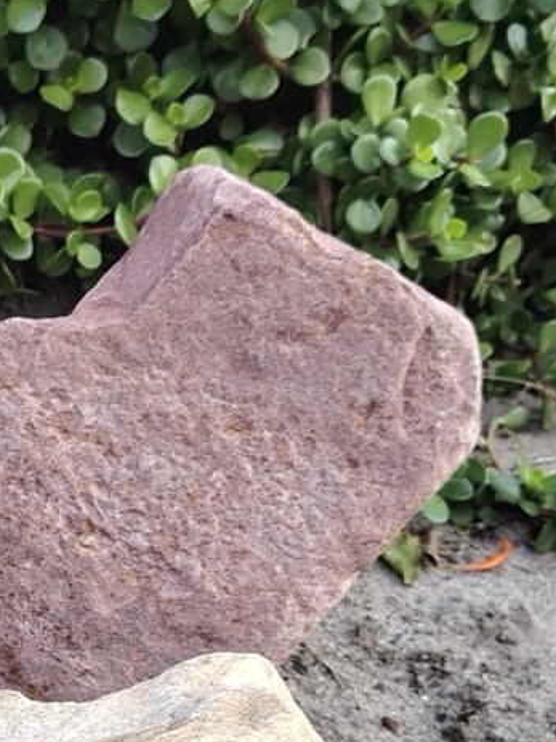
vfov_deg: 22.7
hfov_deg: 17.2
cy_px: 724
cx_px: -43
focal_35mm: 83
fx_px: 1778
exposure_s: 1/50
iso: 244
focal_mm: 5.25
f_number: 1.75
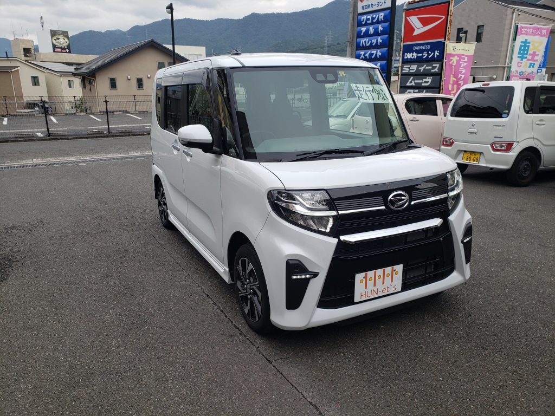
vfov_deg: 53.1
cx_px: 278
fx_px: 417
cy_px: 208
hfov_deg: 67.3
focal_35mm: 26
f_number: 2.4
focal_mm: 4.3
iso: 50
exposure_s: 1/596
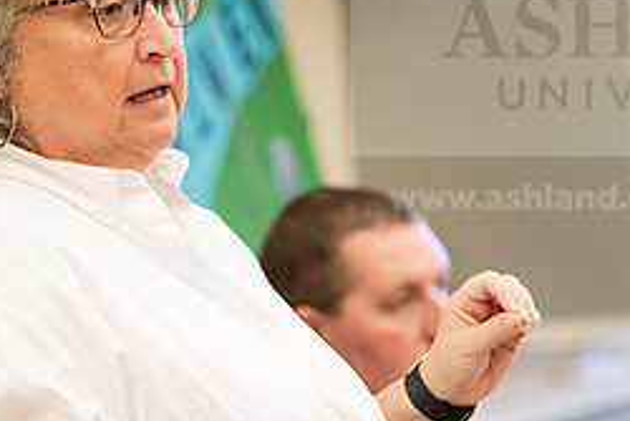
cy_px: 251
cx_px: 275
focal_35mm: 237
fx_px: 4150
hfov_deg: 8.7
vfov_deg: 5.8
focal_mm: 102
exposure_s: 1/200
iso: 1600
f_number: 2.8
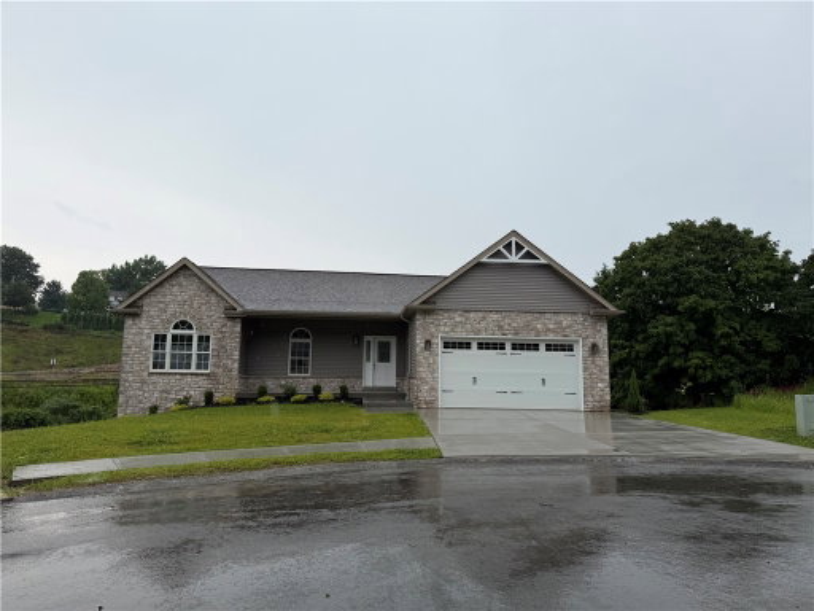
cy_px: 306
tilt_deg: +7.0
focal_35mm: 24
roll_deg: -0.9
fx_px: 564
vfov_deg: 56.8
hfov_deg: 71.6
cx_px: 407
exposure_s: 1/1156
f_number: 1.78
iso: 80
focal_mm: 6.76
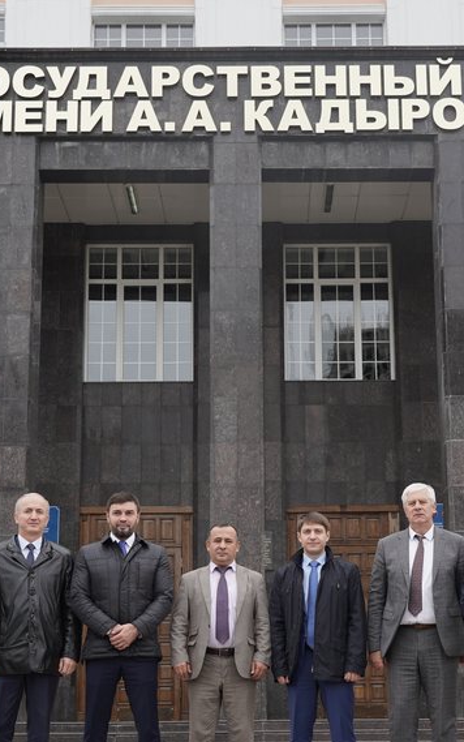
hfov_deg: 19.7
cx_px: 257
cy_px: 402
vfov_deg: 31.0
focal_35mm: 66
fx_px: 1334
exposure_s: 1/250
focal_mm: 36
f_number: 4
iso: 200
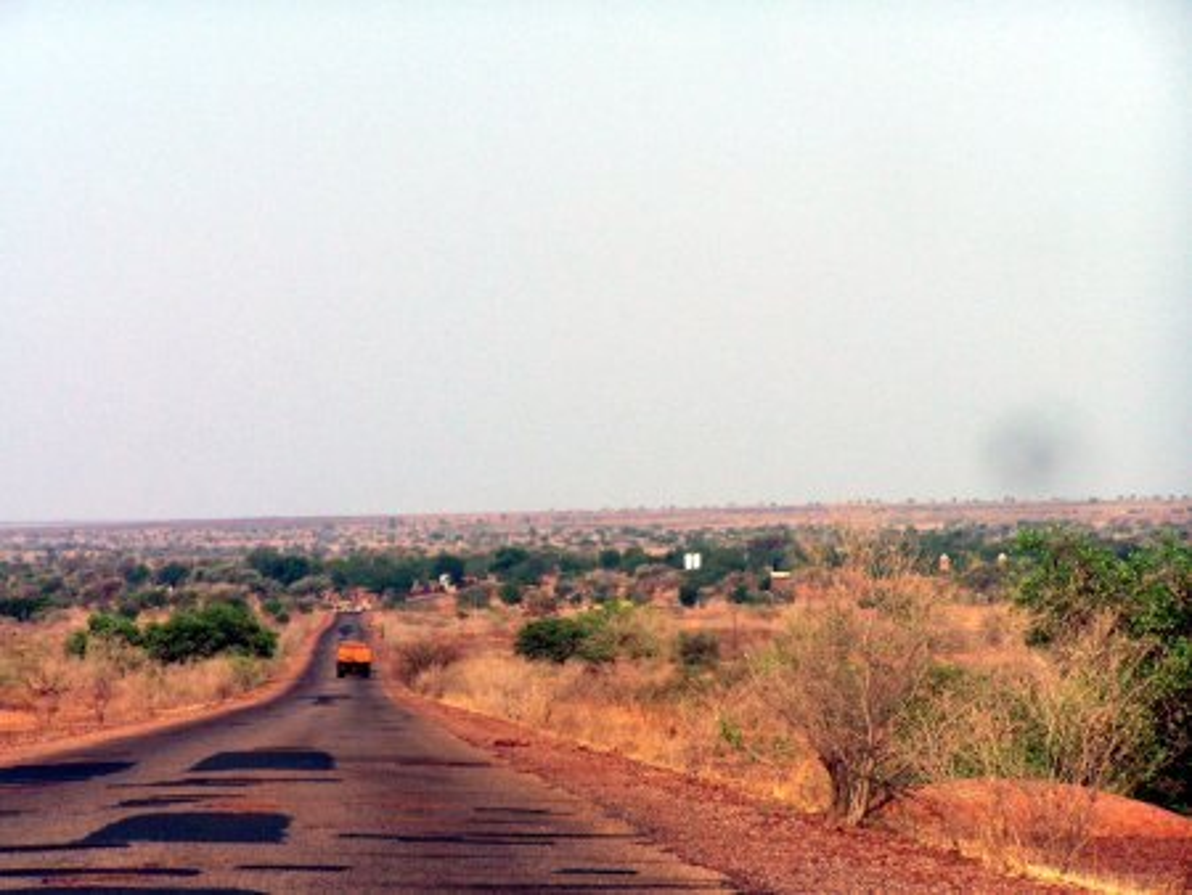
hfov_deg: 9.1
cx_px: 596
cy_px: 448
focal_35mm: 218
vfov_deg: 6.8
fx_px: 7511
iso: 80
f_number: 4.5
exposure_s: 1/750
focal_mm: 36.2
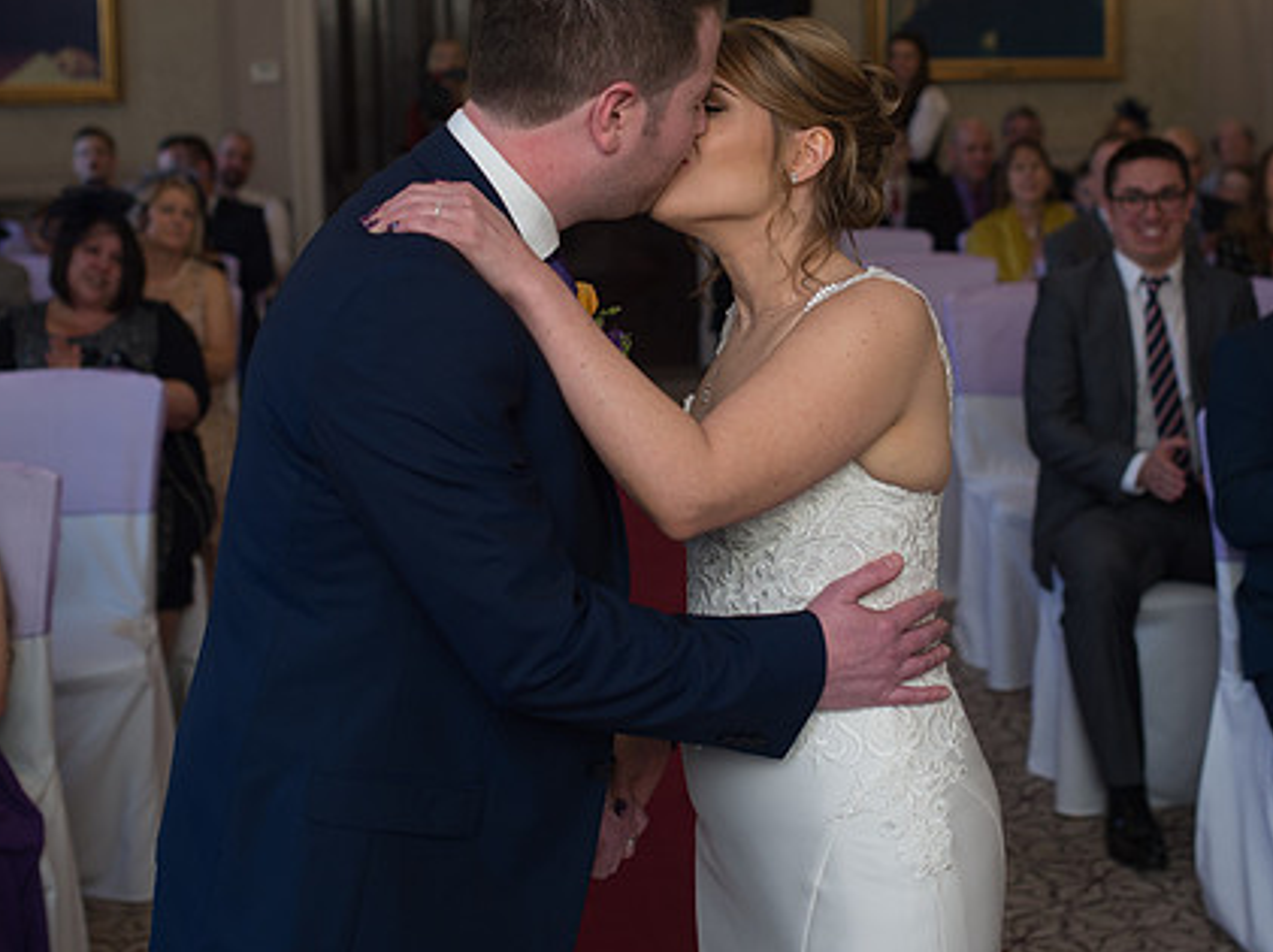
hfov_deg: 32.7
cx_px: 734
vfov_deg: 24.6
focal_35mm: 59
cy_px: 278
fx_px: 2168
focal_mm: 35
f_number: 2.8
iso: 250
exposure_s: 1/125
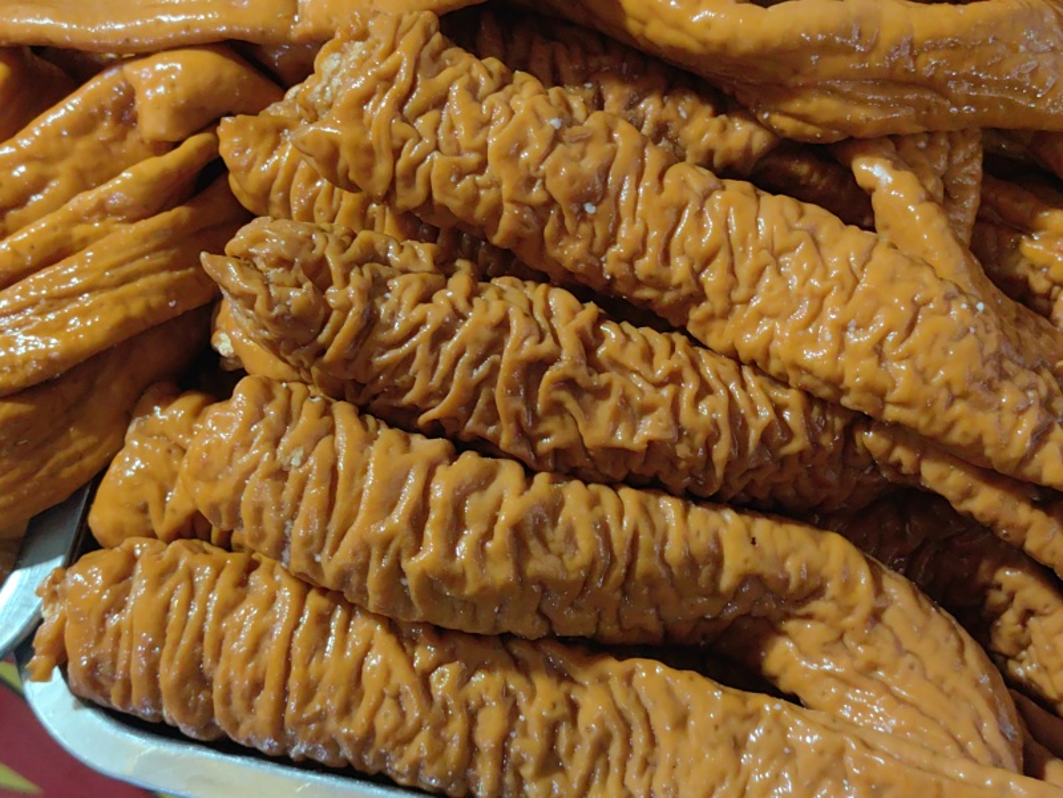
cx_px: 532
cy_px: 399
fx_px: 1628
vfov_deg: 27.5
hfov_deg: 36.2
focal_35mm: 53
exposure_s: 1/33.3
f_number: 2
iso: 160
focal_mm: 5.75
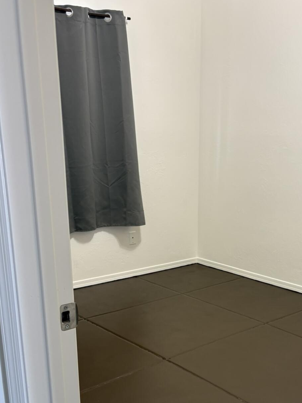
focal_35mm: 43
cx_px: 212
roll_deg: -0.4
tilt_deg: -18.0
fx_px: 500
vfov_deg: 42.7
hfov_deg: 33.2
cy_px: 294
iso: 100
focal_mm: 5.96
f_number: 1.6
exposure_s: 1/60
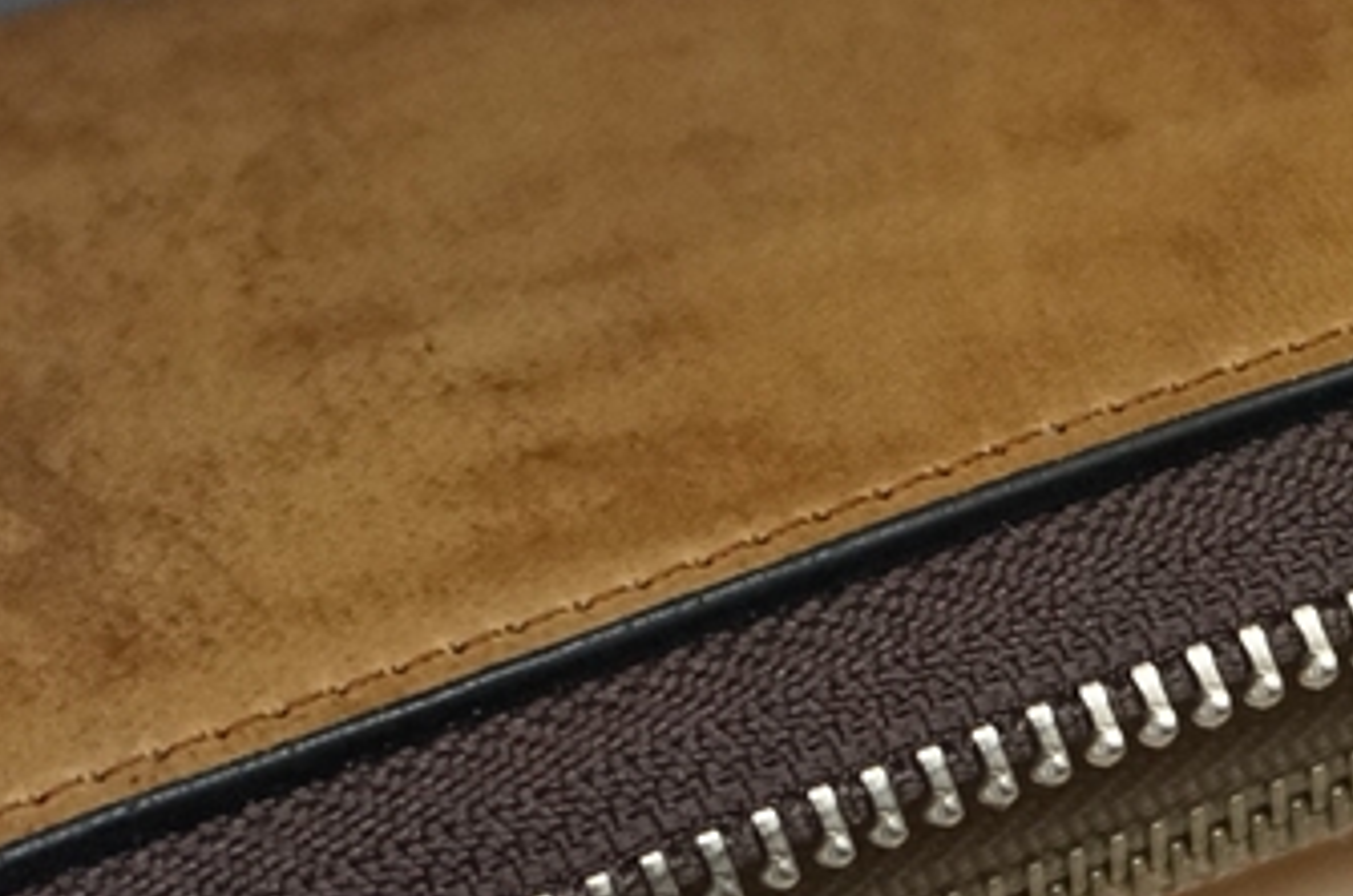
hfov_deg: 12.6
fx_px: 6039
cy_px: 480
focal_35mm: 161
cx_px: 1317
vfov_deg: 8.5
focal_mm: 30
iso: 1000
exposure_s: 1/160
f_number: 5
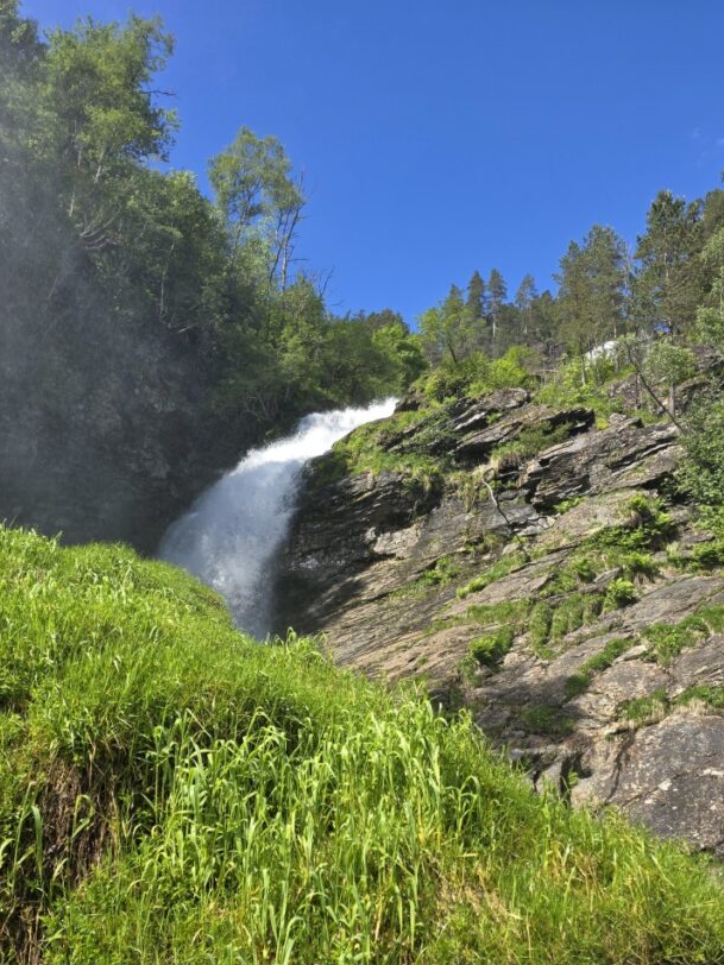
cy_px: 591
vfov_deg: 61.0
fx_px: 809
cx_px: 389
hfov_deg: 48.2
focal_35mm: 29
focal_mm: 6.3
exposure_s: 1/501
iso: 12
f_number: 1.7
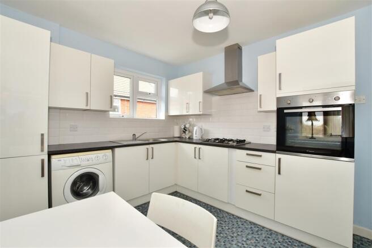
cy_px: 124
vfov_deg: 77.3
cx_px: 186
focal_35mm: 15
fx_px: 155
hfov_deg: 100.4
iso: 400
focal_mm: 10
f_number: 8
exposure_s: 1/15
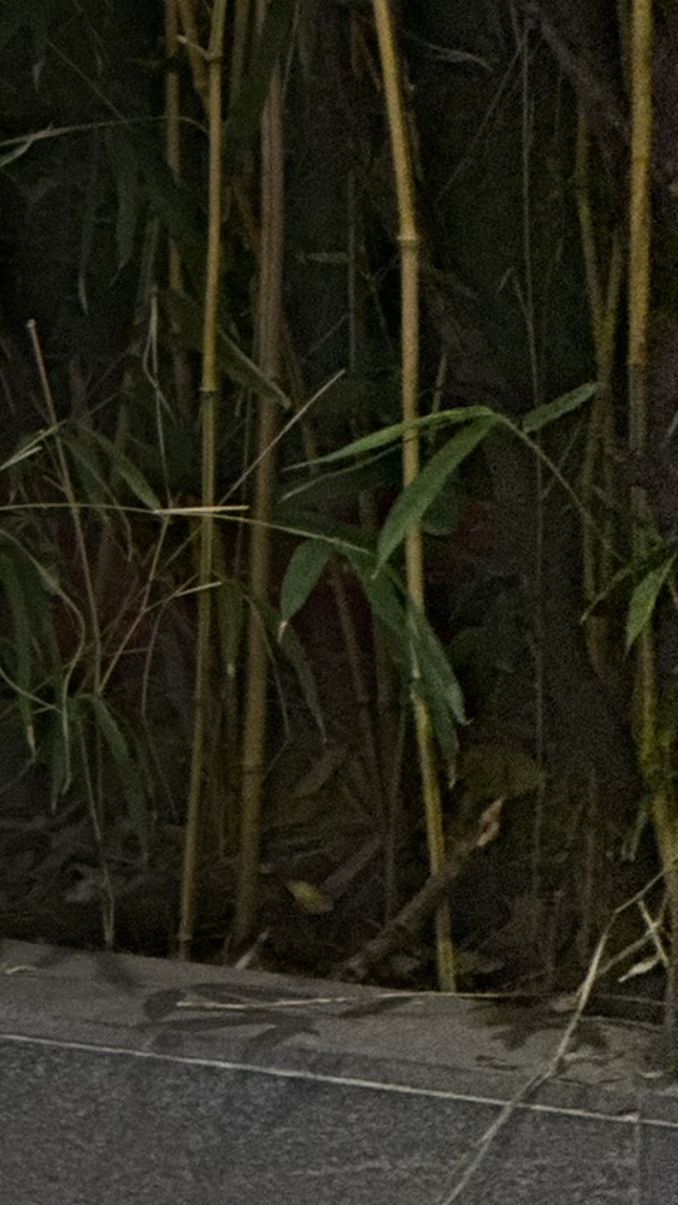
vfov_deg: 6.8
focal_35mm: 315
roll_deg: -0.1
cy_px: 410
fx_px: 10070
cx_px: -407
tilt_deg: -9.6
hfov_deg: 3.8
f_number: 2.8
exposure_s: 1/20
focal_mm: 15.66
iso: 2000
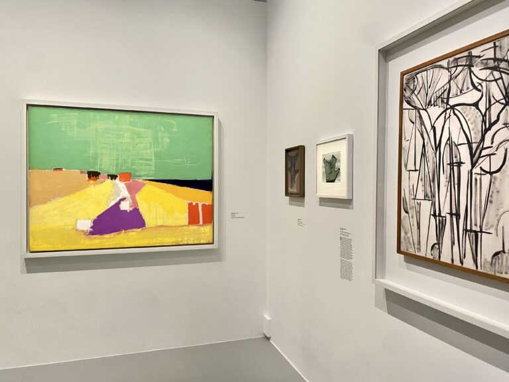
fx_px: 382
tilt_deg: -0.6
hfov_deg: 67.3
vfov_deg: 53.1
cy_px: 191
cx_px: 254
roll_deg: -0.7
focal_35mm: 26
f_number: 1.8
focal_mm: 4.25
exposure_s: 1/50
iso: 250
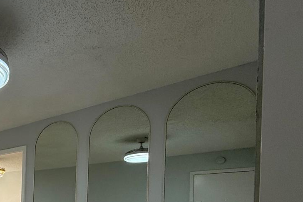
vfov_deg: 36.2
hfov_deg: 45.4
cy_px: 211
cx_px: -25
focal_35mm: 32
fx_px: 269
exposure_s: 1/99
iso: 125
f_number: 2.2
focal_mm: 2.22
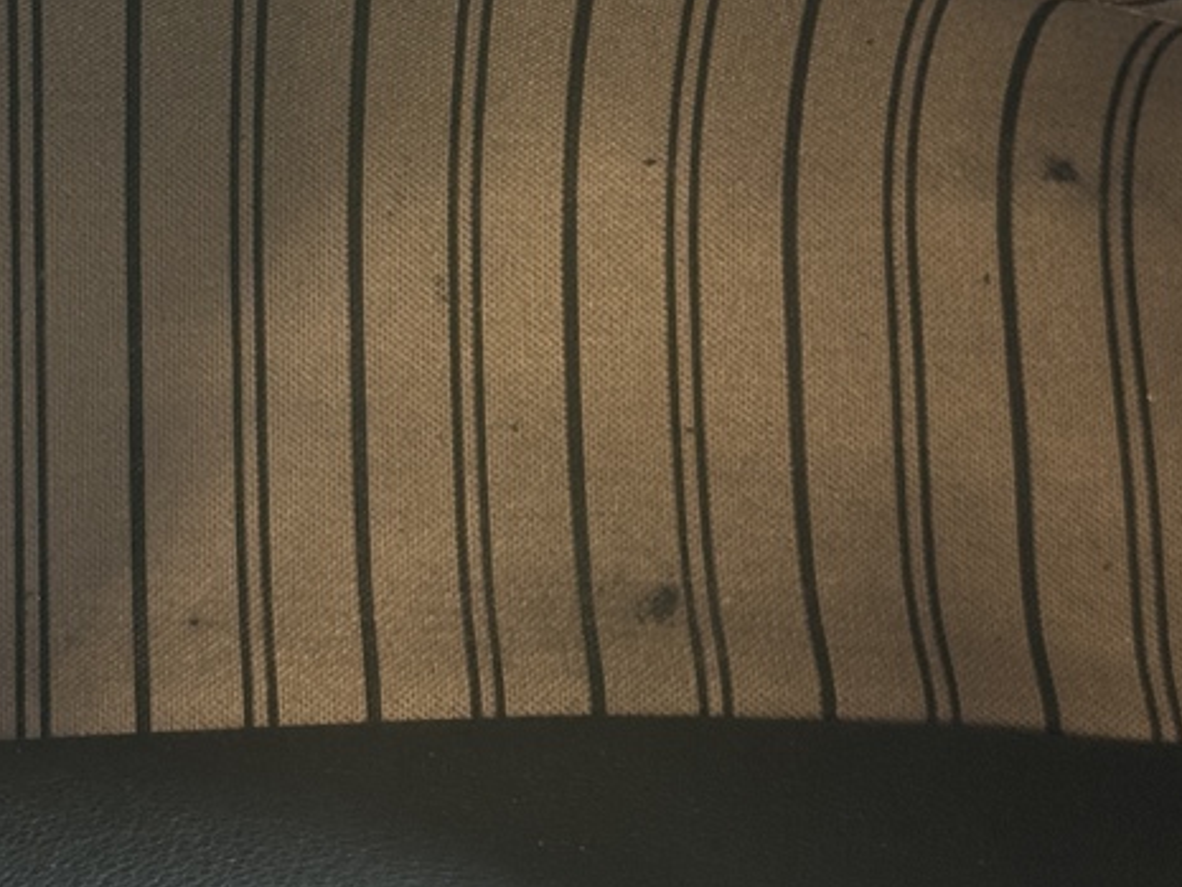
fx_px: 3552
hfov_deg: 18.7
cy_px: 86
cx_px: 178
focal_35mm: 104
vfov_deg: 14.1
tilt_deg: -62.4
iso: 500
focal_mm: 6.76
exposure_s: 1/33
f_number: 1.78
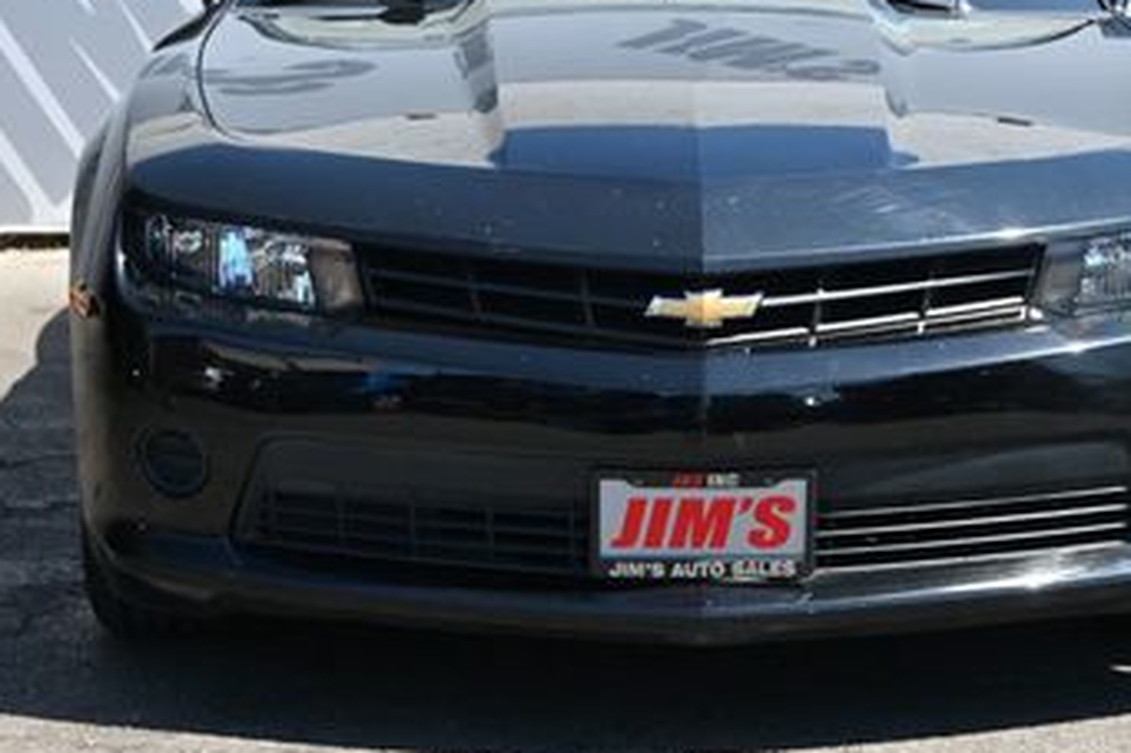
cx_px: 680
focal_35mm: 104
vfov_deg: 13.1
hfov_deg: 19.6
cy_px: 123
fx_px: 3264
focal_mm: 37
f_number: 5.6
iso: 180
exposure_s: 1/250
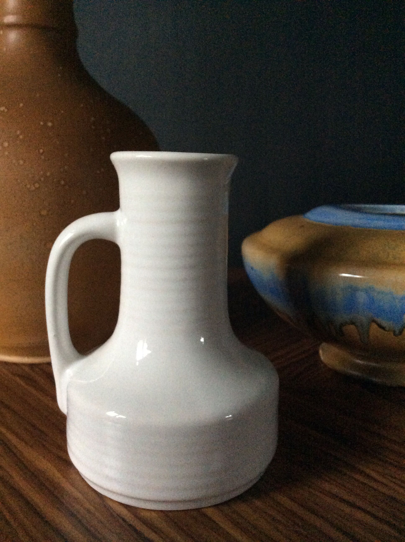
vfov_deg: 56.9
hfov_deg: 44.1
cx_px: 202
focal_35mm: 32
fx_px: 501
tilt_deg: -13.2
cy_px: 271
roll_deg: -0.4
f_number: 2.4
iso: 320
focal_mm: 3.3
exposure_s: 1/17
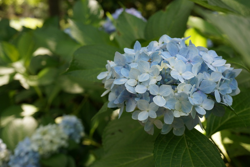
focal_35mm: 45
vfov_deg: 29.8
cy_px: 84
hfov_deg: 43.6
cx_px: 125
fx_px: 312
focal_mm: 30
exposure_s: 1/80
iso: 100
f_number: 5
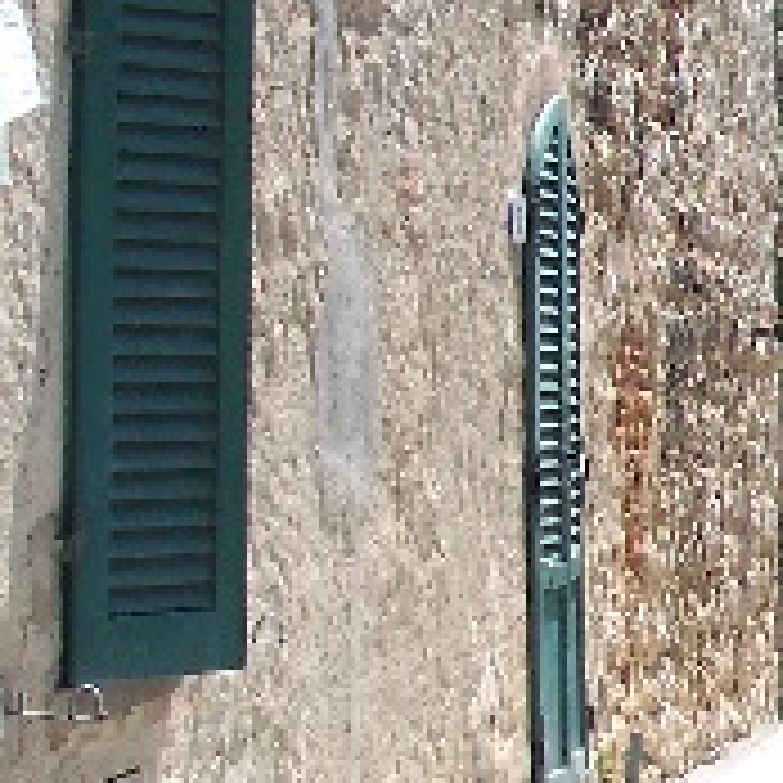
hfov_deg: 10.2
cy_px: 274
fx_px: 3941
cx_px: 1692
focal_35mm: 154
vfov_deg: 11.3
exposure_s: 1/350
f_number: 4.8
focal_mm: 8
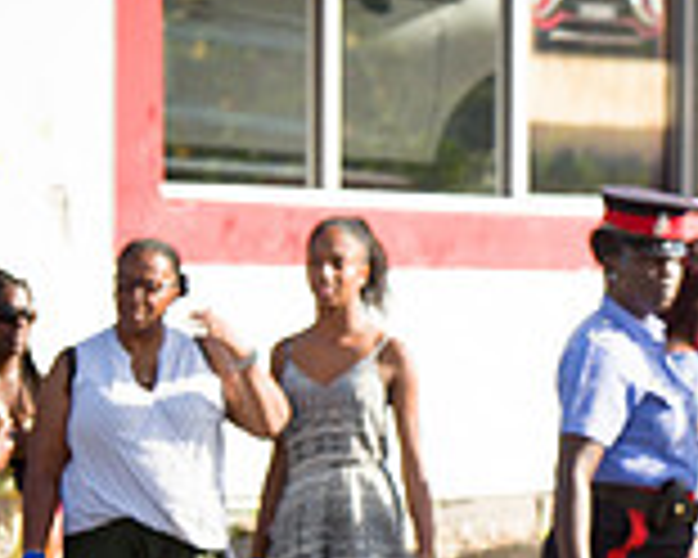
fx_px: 8387
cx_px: 1148
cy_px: 549
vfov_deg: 3.8
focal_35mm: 406
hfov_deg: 4.7
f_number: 7.1
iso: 100
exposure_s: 1/200
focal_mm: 116
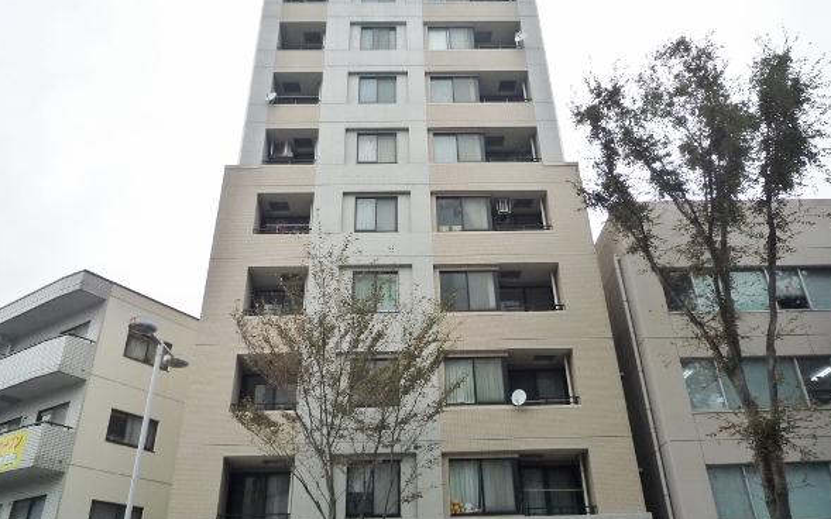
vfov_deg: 46.0
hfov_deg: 68.4
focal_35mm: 27
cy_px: 255
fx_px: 611
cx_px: 418
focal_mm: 4.4
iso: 160
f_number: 2.8
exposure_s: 1/400
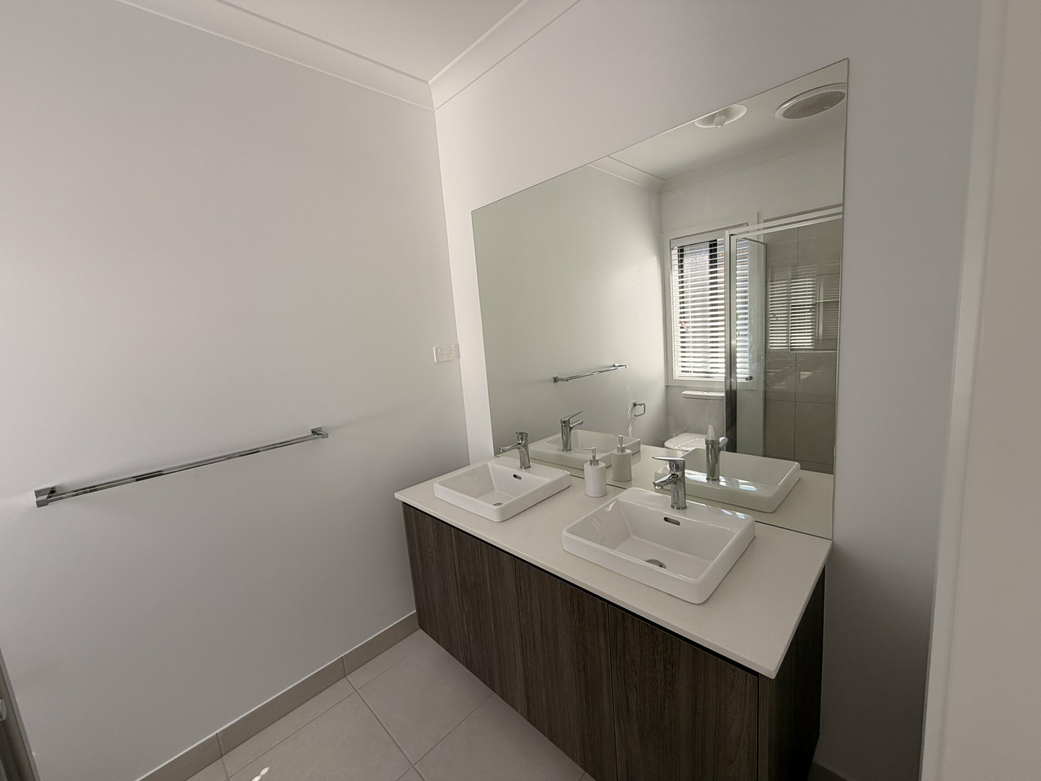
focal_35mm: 14
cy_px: 390
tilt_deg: -7.9
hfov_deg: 102.1
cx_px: 520
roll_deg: +5.8
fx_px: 421
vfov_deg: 85.7
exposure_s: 1/133
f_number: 2.2
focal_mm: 2.22
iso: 40
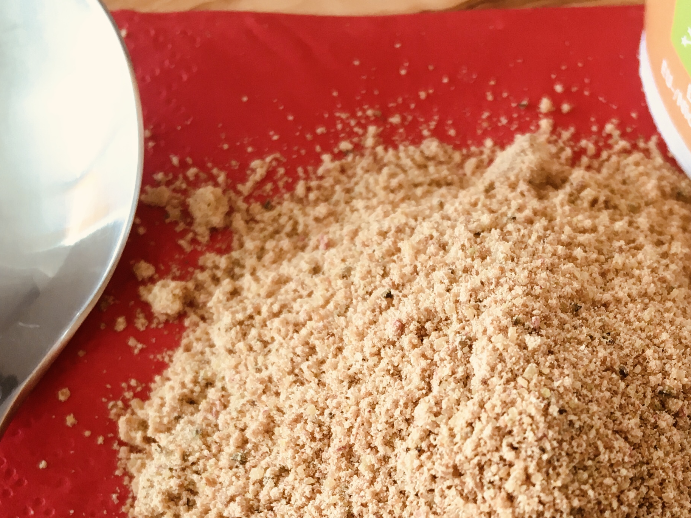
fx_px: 1277
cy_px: 506
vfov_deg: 22.2
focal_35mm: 64
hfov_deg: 29.9
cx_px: 504
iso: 25
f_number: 2.2
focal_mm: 4.15
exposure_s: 1/33
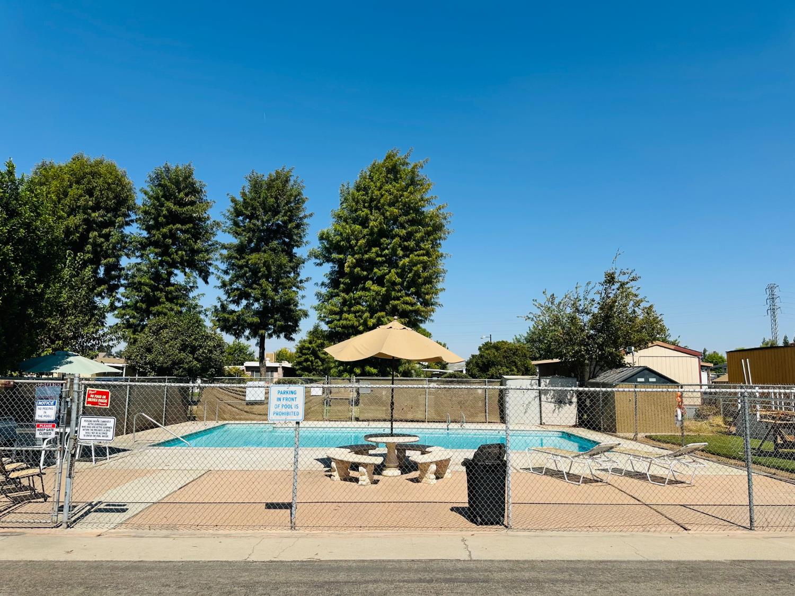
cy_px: 298
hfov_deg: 71.6
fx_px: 551
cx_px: 398
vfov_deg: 56.8
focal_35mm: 24
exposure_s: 1/5525
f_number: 1.78
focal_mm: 6.86
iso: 80
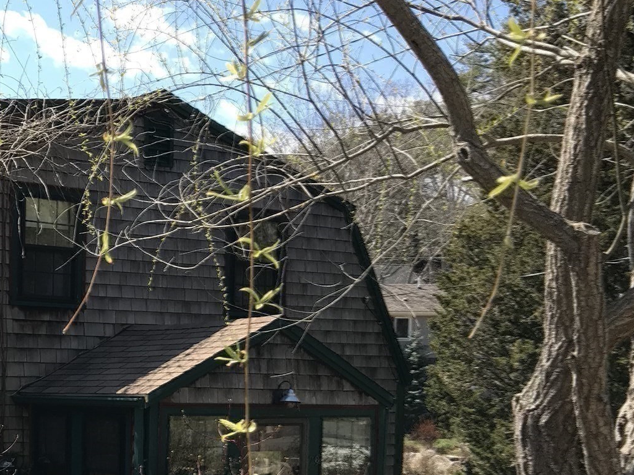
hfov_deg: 31.8
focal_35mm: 56
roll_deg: -0.6
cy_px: 454
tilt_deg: -1.7
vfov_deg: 25.1
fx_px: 1026
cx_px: 7
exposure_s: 1/1076
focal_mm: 3.99
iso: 20
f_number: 1.8
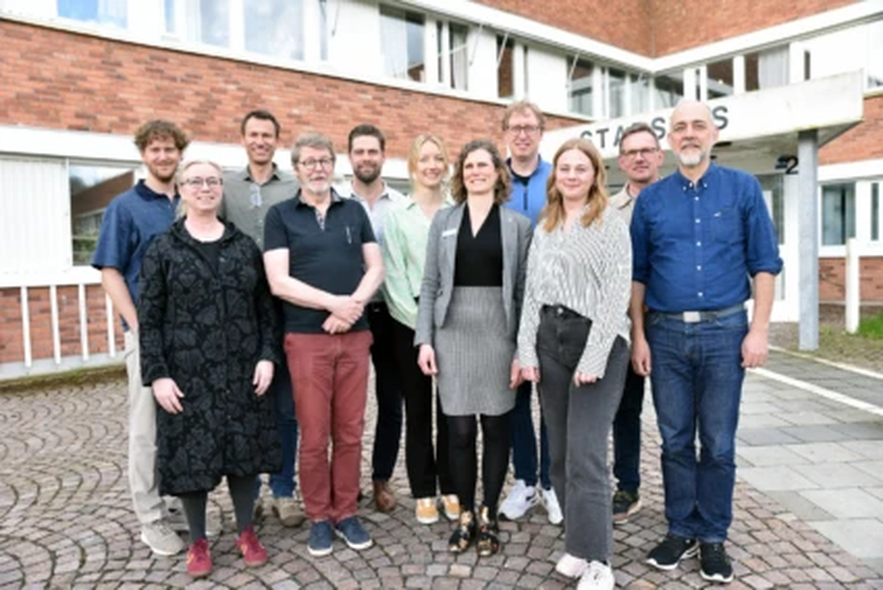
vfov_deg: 43.7
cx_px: 442
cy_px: 295
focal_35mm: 30
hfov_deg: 61.9
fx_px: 736
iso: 100
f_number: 5
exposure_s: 1/100
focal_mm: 30
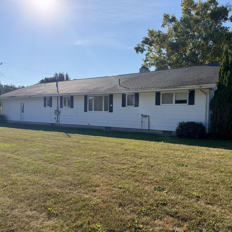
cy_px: 118
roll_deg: -0.9
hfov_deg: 55.1
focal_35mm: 29
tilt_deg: -1.5
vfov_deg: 55.6
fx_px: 220
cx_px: 142
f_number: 1.78
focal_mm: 6.76
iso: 100
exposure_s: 1/6173
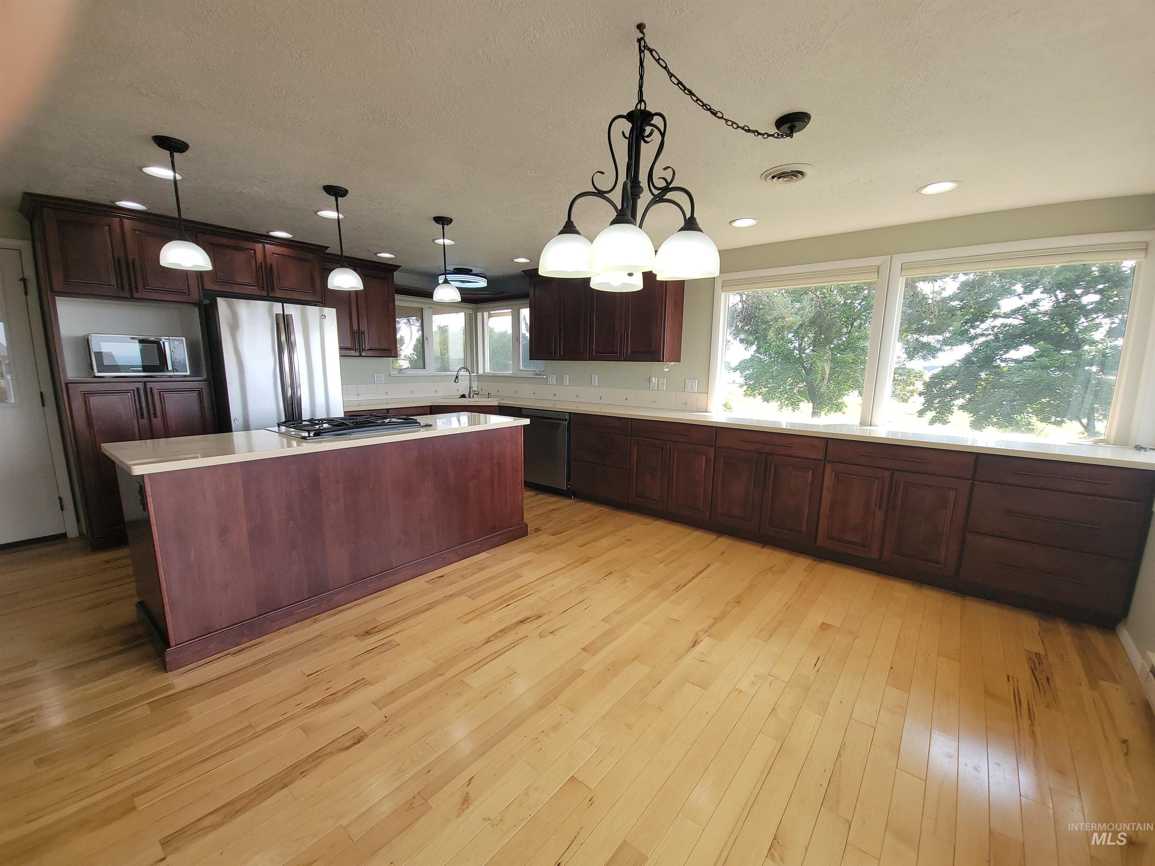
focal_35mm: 13
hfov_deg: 106.2
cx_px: 578
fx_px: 434
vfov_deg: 89.9
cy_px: 433
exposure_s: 1/134
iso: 50
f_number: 2.2
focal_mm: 2.2
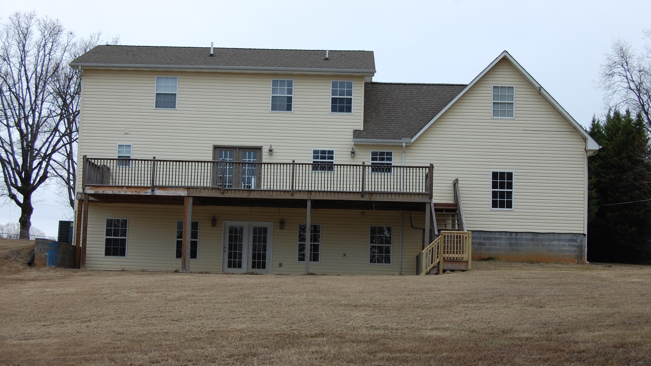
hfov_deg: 33.8
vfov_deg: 19.4
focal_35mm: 62
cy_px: 184
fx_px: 1070
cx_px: 327
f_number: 7.1
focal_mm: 38
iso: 200
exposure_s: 1/200
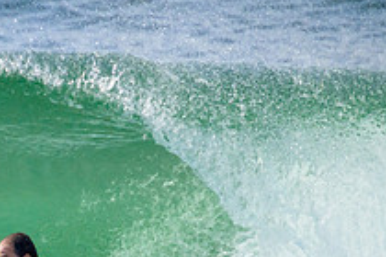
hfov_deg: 0.9
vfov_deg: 0.6
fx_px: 23641
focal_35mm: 2205
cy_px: 293
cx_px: -4
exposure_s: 1/2000
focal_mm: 800
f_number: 11
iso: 1100
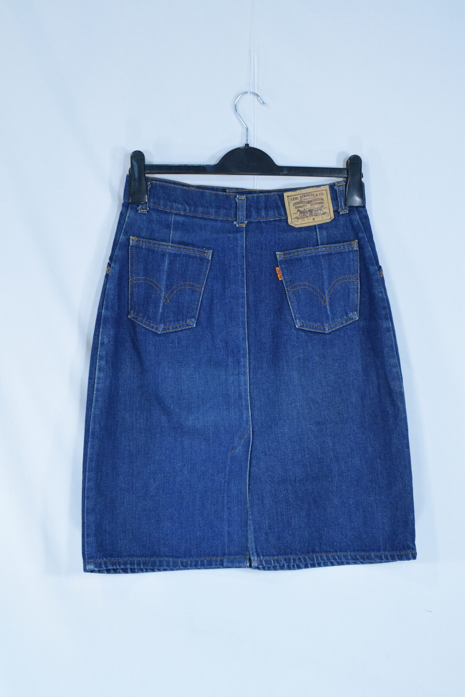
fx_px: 1016
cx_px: 232
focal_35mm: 52
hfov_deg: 25.8
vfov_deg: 37.8
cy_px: 348
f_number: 10
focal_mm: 35
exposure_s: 1/200
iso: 3200
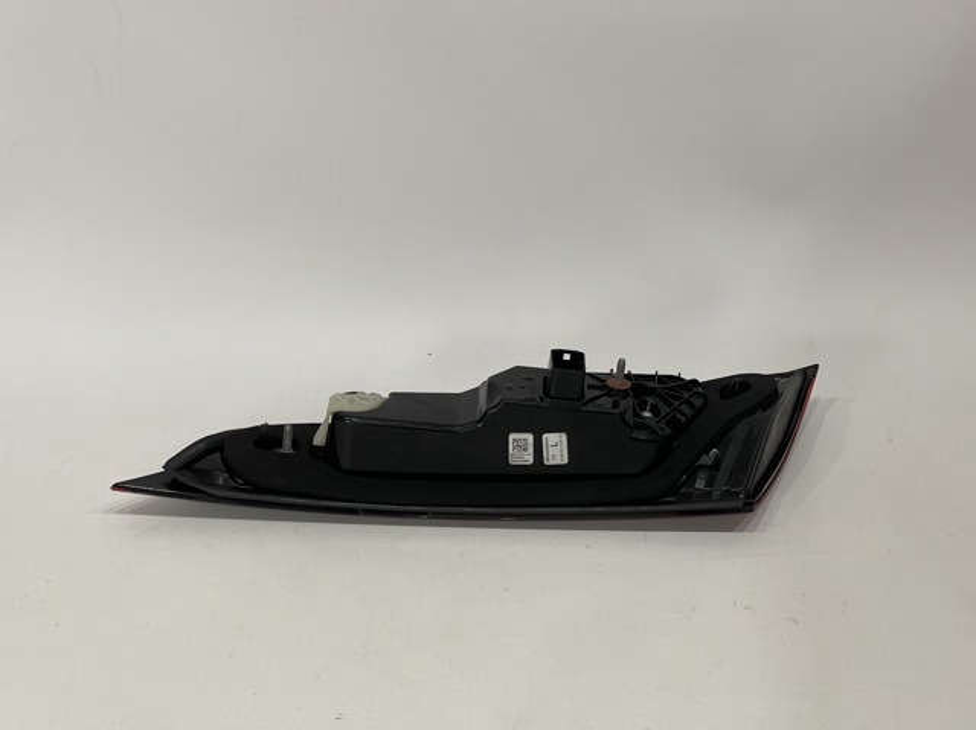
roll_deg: -0.5
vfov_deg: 22.9
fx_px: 1803
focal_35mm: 64
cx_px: 488
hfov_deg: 30.3
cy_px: 365
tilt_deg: -33.3
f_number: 2.2
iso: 160
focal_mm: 7.5
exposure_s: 1/100
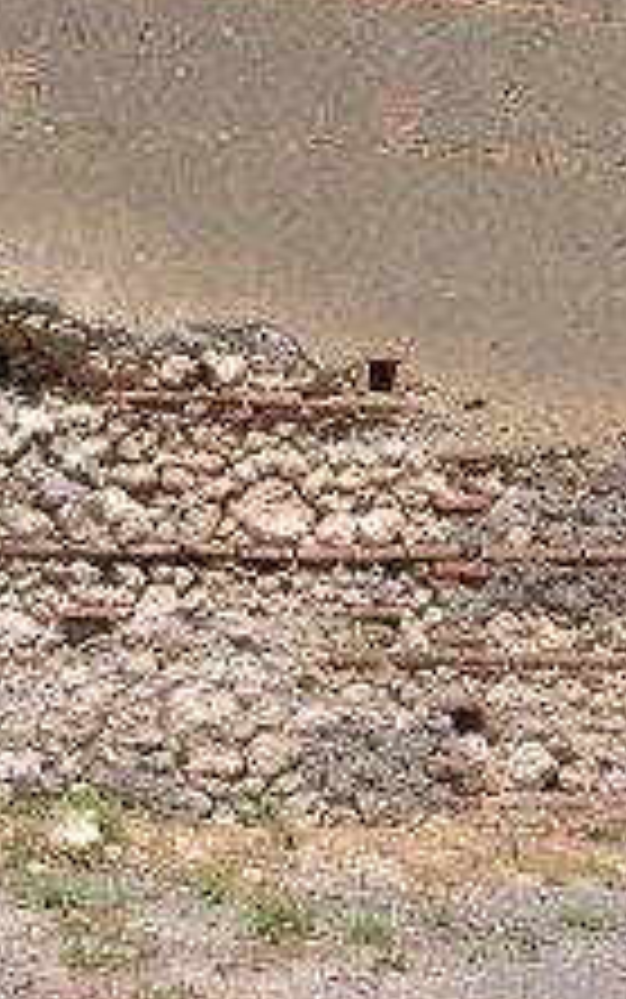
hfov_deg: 12.4
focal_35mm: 106
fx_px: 2890
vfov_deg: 19.5
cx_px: 365
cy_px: 243
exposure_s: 1/196
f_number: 7.6
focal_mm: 8
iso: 100
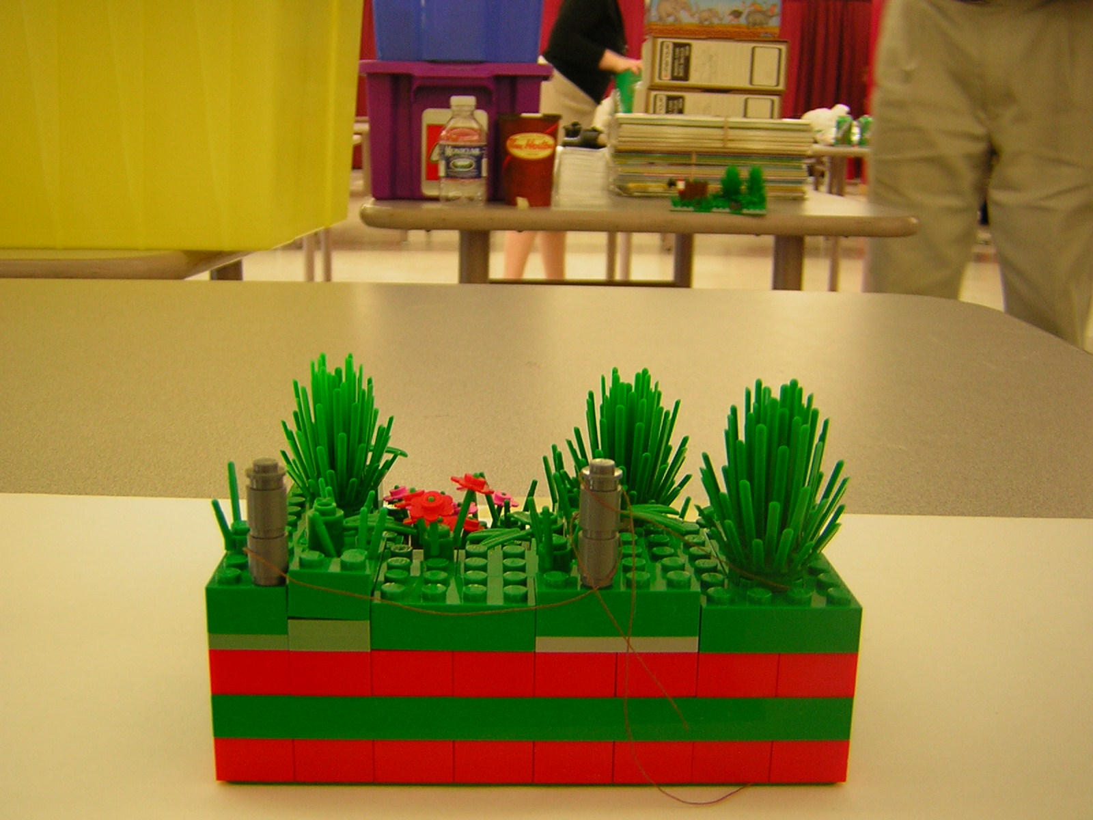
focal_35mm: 40
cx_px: 546
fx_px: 1263
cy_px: 410
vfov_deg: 36.0
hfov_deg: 46.8
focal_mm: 5.2
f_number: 2.7
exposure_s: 1/5.5
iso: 52
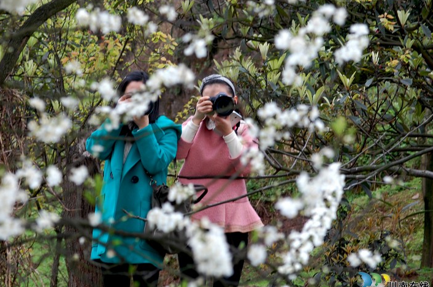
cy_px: 137
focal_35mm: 179
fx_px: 2145
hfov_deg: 11.5
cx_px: 192
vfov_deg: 7.7
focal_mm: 105
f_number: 7.1
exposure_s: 1/320
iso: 400
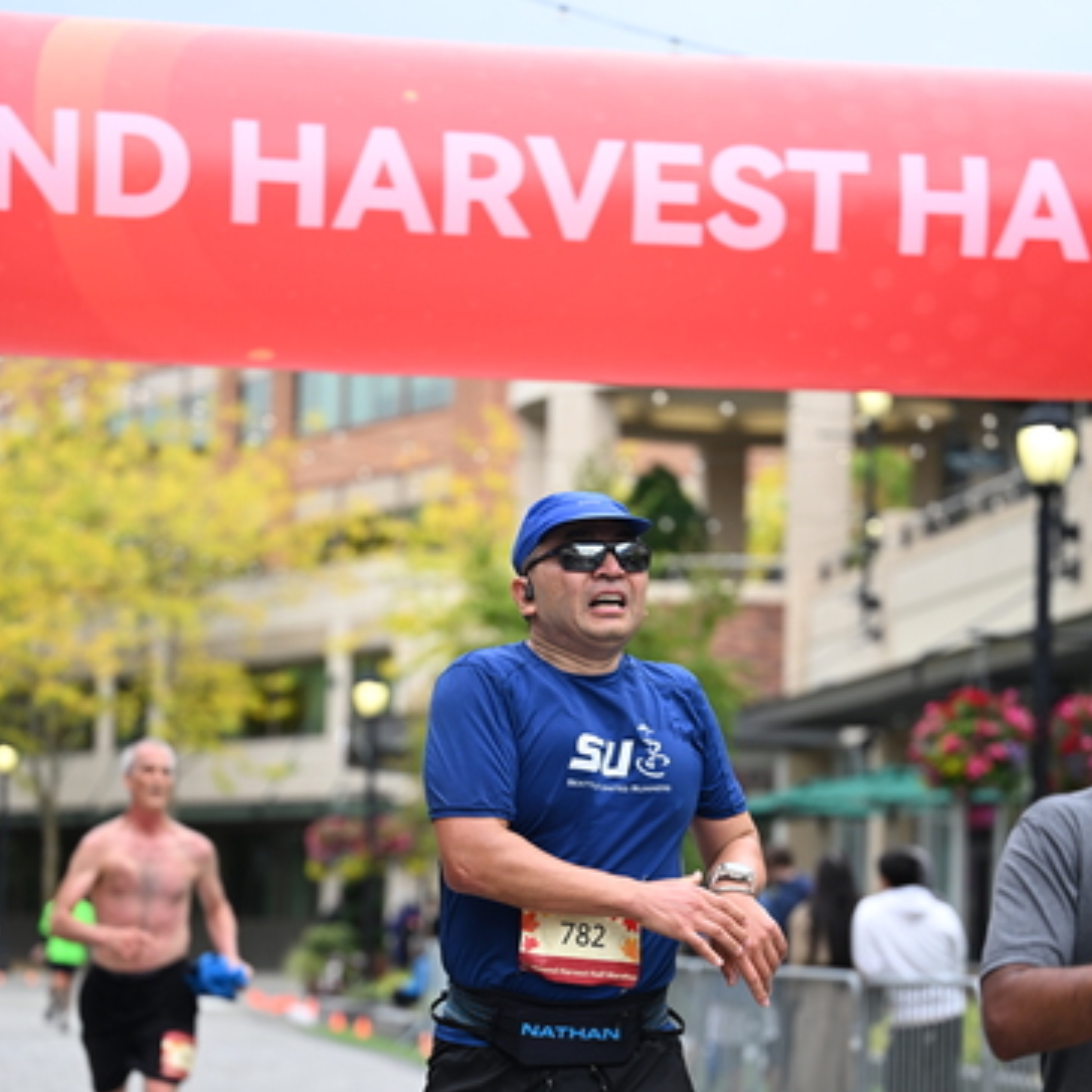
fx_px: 3783
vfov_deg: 16.4
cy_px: 745
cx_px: 551
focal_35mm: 106
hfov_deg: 16.4
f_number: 2.8
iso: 640
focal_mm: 82
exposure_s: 1/2000
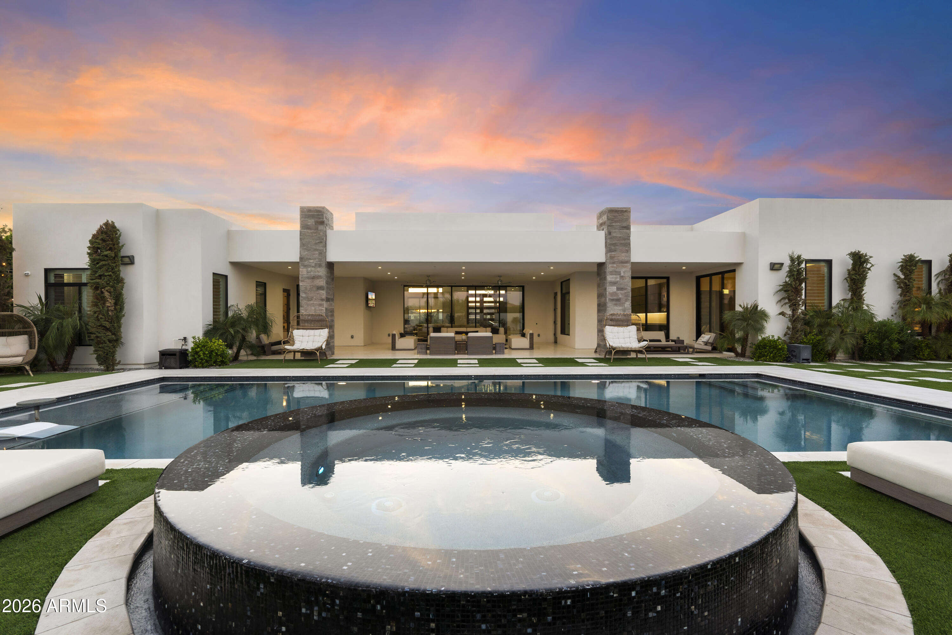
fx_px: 463
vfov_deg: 68.9
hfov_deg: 91.6
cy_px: 318
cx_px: 476
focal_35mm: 18
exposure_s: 1/20
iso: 800
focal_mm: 17.5
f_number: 9
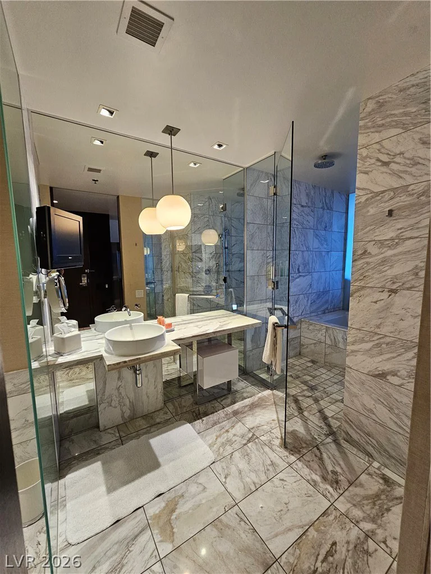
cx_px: 216
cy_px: 287
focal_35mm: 13
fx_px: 216
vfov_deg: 106.2
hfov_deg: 89.9
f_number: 2.2
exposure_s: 1/60
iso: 250
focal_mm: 2.2
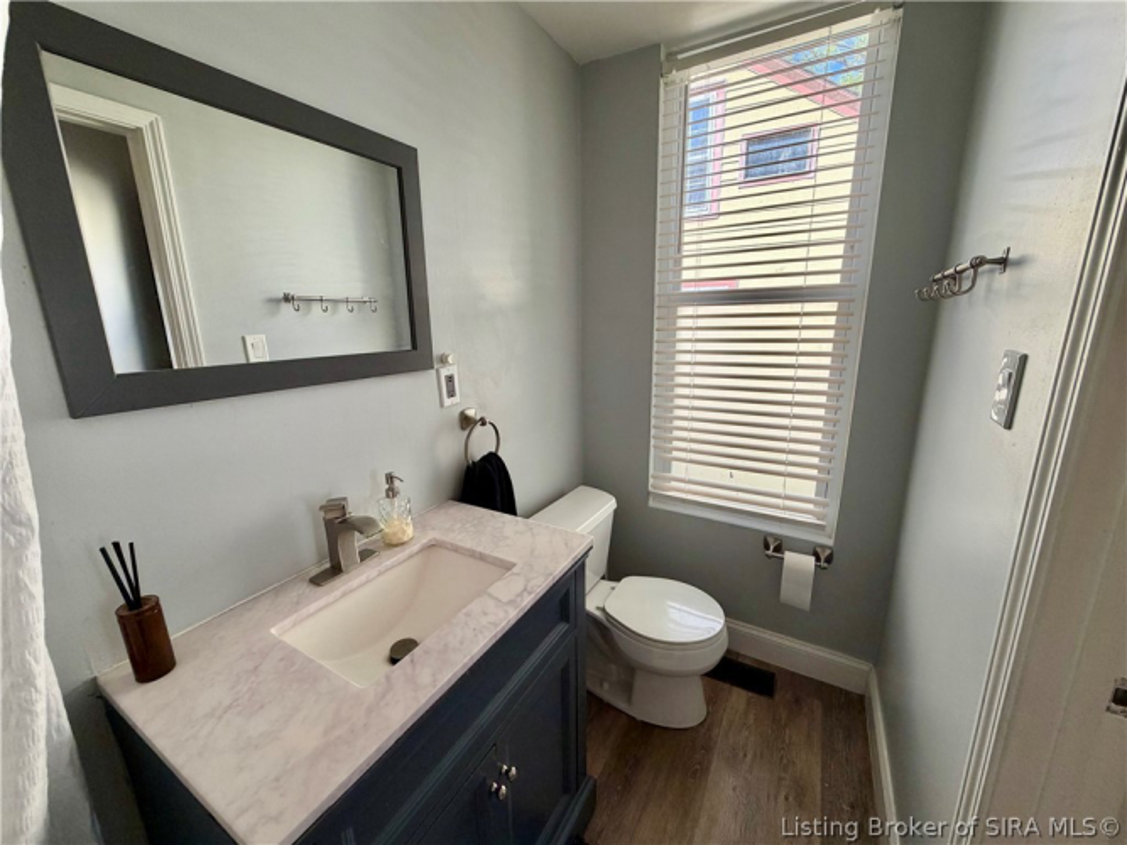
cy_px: 422
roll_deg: +0.5
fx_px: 456
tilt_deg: -13.4
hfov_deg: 102.1
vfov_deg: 85.7
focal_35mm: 14
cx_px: 564
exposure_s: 1/121
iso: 160
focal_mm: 2.22
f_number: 2.2
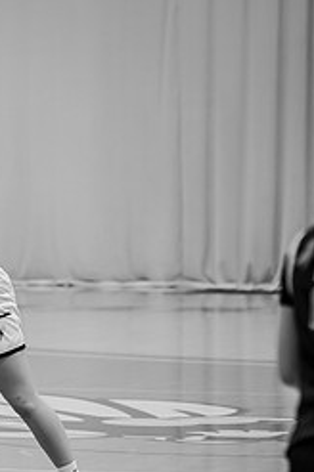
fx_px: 4001
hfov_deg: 4.5
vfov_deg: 6.8
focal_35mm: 305
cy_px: 312
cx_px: -104
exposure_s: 1/640
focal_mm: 110
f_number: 3.2
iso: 1600
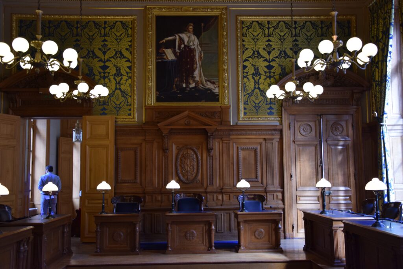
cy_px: 134
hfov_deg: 49.5
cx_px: 202
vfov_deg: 34.2
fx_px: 437
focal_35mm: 39
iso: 800
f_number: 4
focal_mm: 26
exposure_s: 1/60
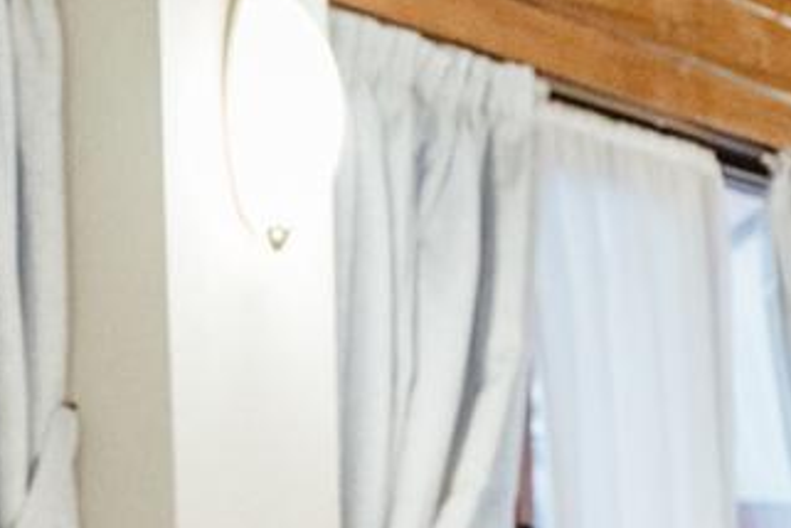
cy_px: 728
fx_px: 3581
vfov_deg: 8.3
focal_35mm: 163
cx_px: 2003
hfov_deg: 10.5
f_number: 4
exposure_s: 1/160
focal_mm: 28
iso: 5000
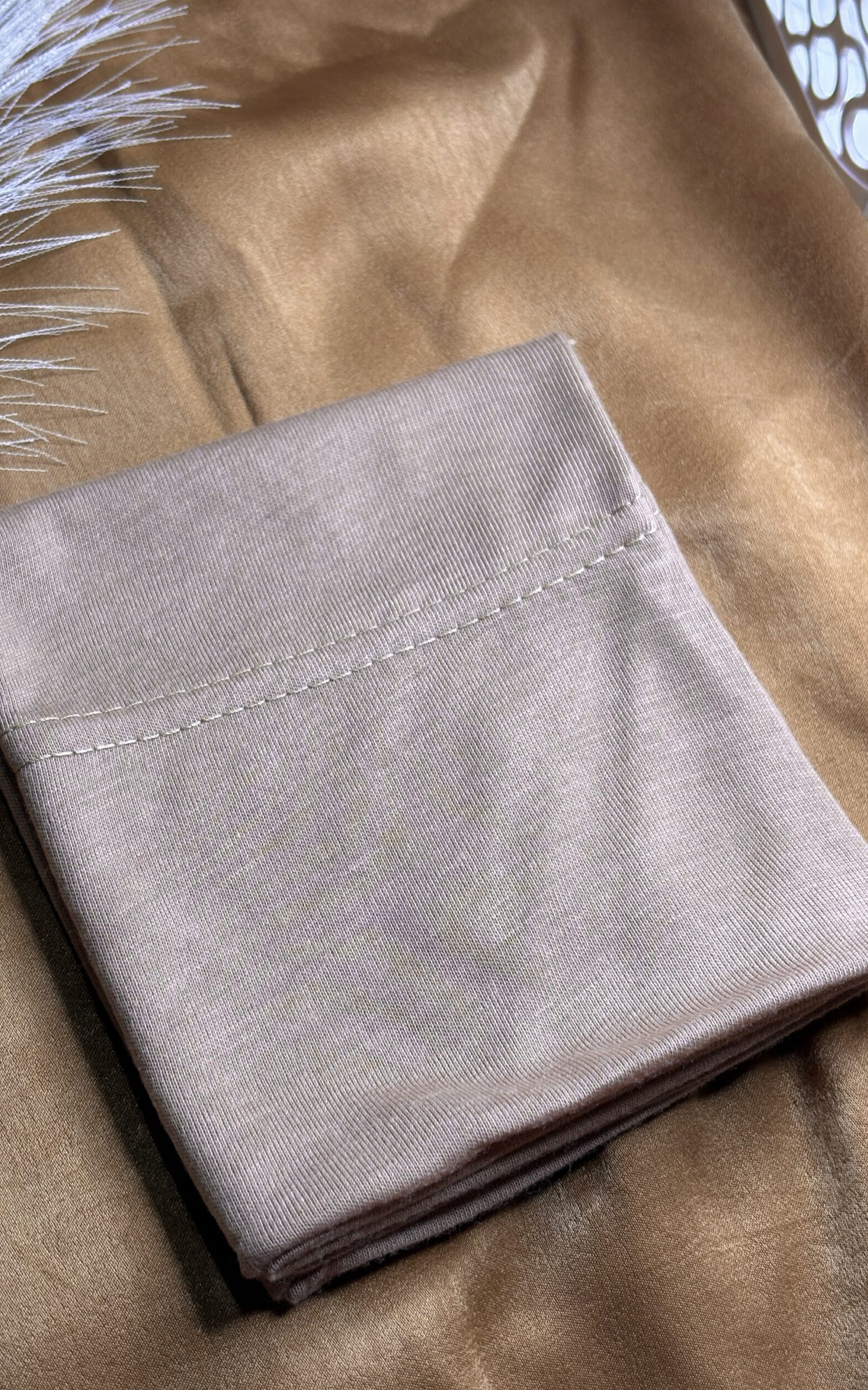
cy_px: 685
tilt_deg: -58.9
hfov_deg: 23.1
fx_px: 2120
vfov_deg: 36.3
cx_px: 407
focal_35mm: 56
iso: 64
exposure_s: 1/56
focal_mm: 5.96
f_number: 1.6
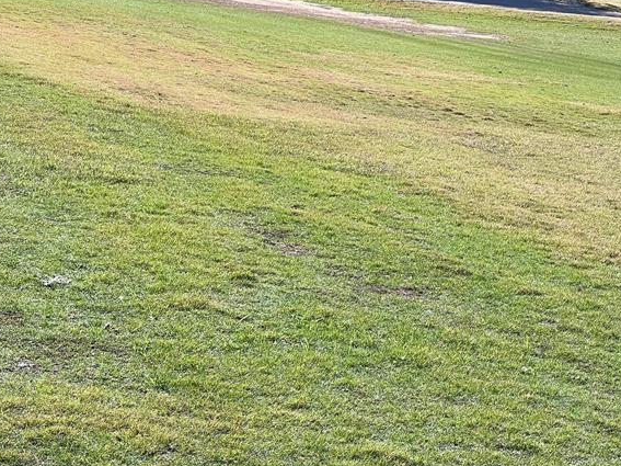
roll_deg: -1.4
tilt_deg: -6.4
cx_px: 509
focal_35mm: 139
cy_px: 48
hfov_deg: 14.1
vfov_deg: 10.6
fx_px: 2493
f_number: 2.8
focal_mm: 9
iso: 32
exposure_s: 1/488
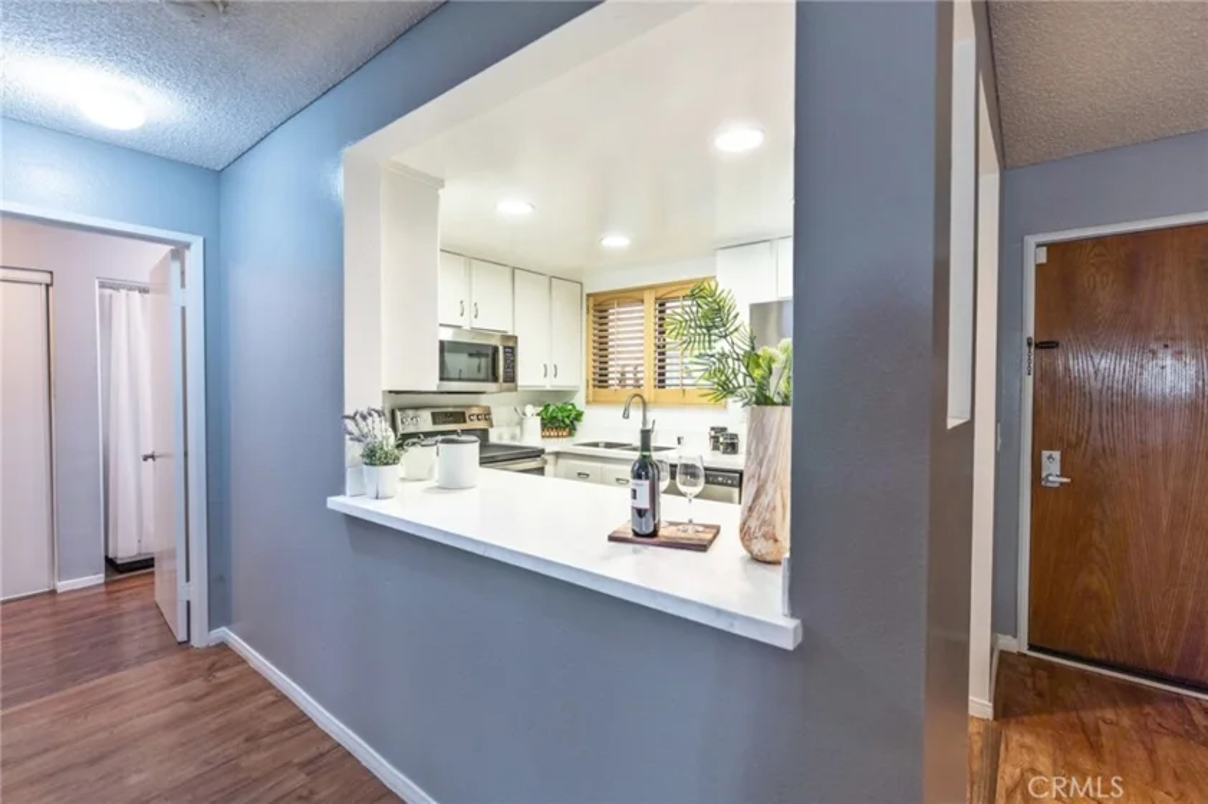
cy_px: 402
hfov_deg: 96.8
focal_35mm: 16
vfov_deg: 73.7
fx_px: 537
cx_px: 604
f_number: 3.5
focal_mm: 16
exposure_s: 1/50
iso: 125
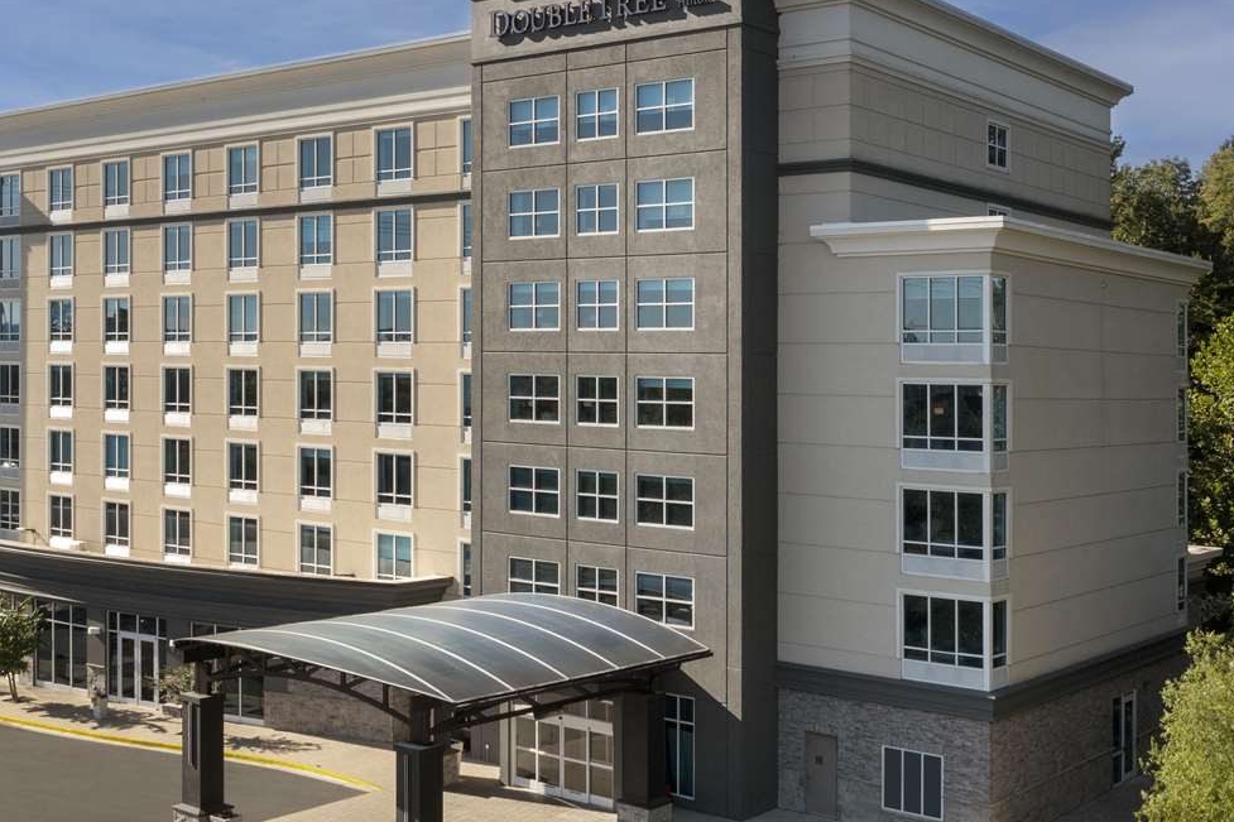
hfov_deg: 45.3
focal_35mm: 43
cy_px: 382
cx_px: 522
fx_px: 1474
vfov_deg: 31.2
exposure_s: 1/320
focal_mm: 10.26
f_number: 5.6
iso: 100
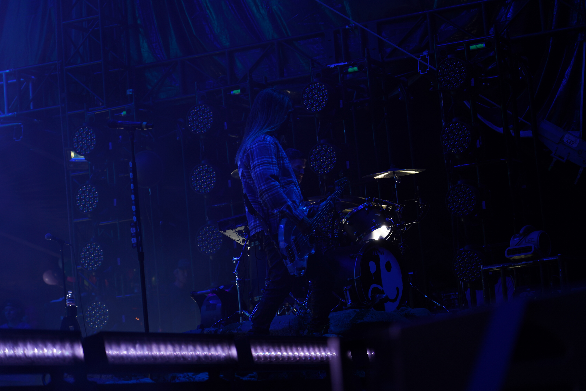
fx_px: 1709
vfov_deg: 13.0
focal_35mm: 105
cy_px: 196
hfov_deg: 19.5
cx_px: 293
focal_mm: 105
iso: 100
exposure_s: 1/125
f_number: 4
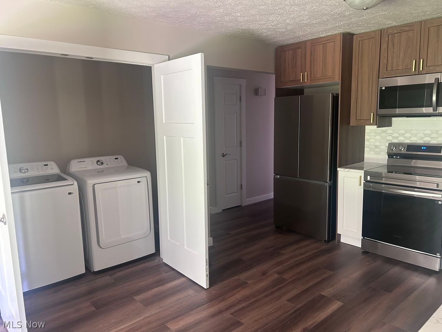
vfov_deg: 53.1
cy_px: 166
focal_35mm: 26
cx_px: 221
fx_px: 332
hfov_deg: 67.3
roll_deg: +1.8
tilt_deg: -8.0
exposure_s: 1/60
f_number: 1.5
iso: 200
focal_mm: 5.7
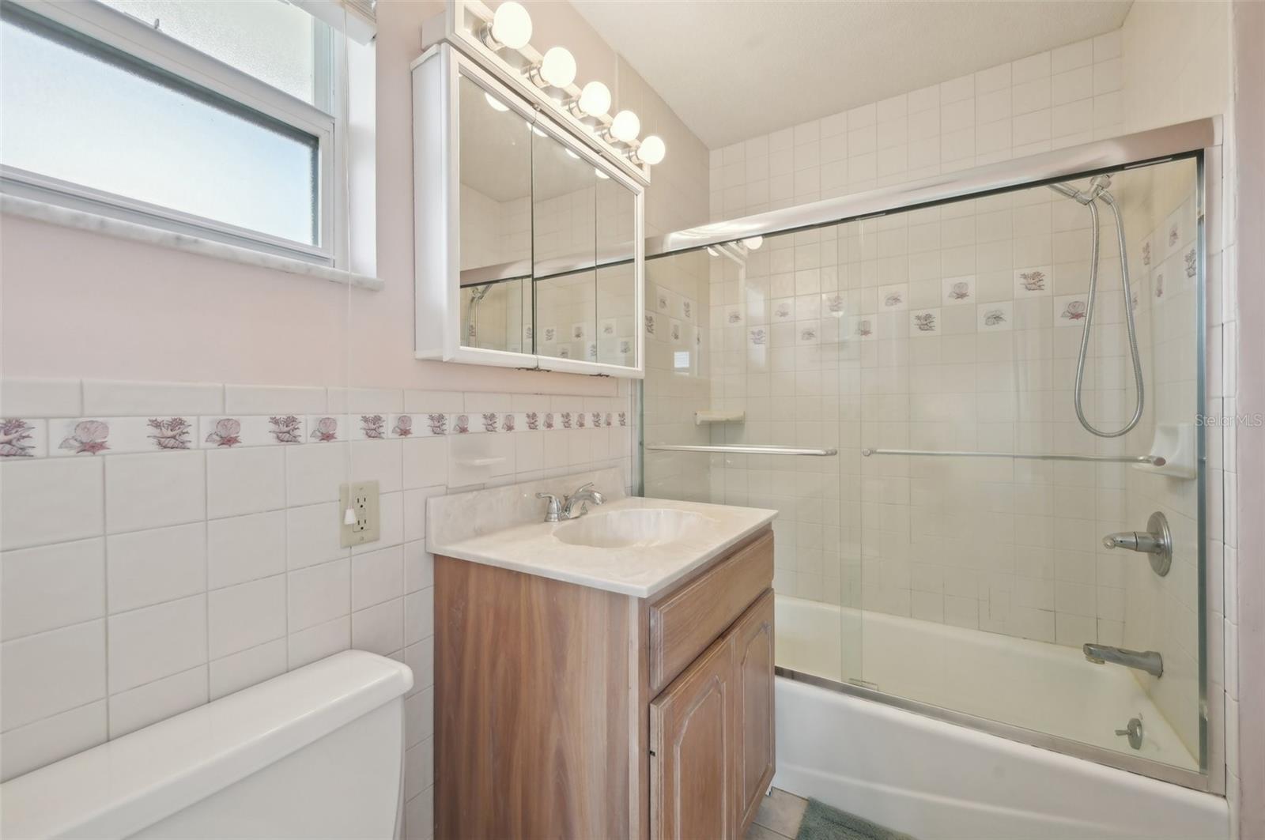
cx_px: 632
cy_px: 420
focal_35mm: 14
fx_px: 491
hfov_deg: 104.3
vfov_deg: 81.1
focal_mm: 14
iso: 400
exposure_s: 1/30
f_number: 8
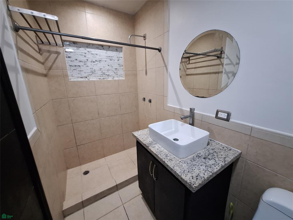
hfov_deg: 106.2
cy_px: 110
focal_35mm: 13
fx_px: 110
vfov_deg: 89.9
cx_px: 146
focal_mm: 1.74
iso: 500
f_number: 2.2
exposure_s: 1/20
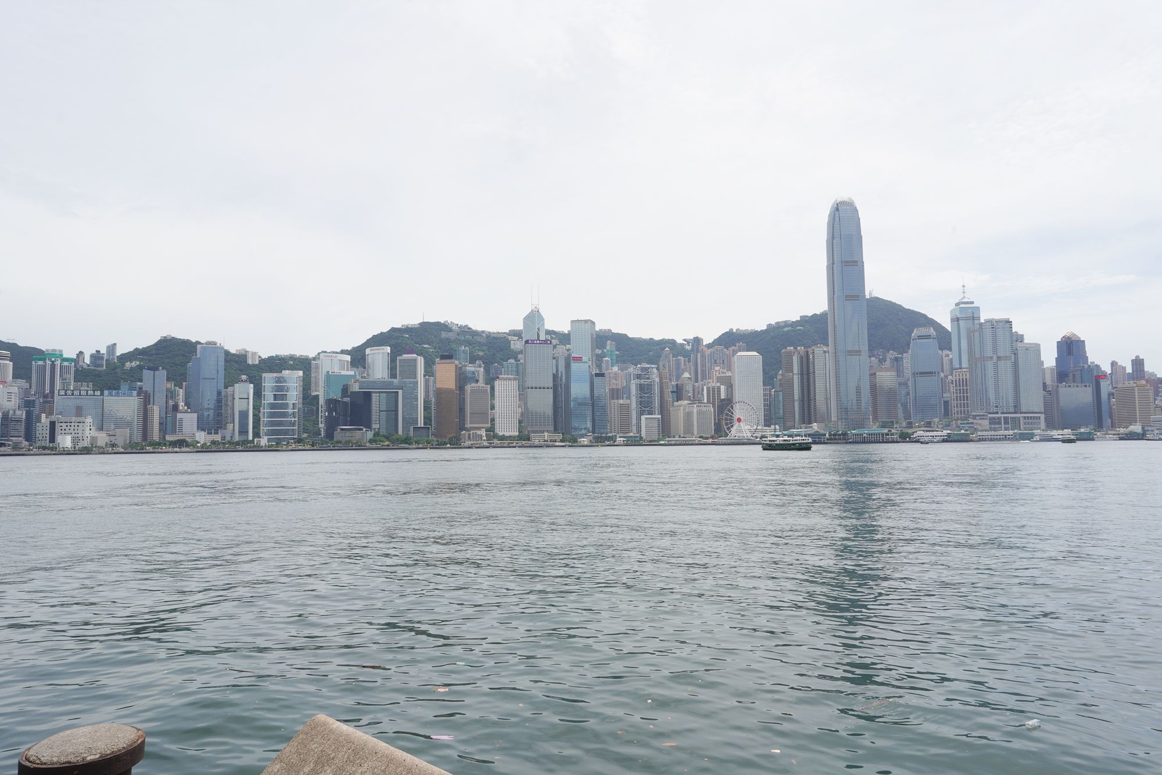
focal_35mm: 24
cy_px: 388
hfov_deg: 73.7
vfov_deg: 53.1
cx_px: 581
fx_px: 775
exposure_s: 1/100
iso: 100
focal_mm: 24
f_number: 16
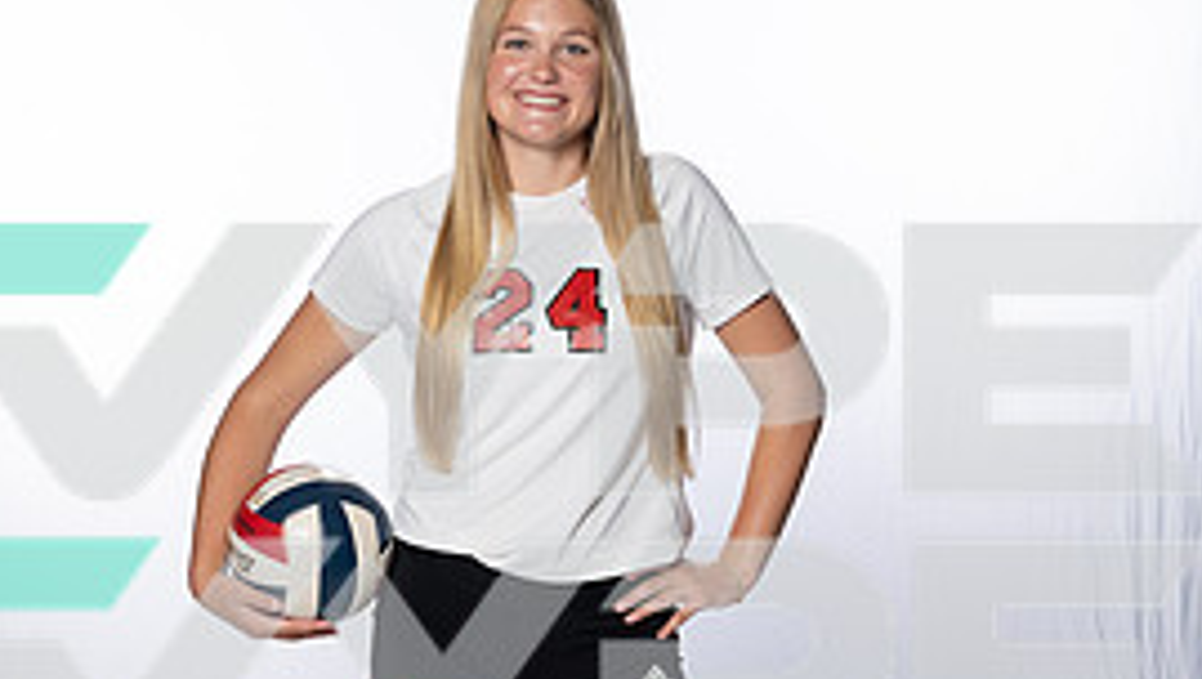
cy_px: 679
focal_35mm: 91
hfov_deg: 23.4
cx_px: 550
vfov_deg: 13.2
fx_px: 2904
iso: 640
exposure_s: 1/250
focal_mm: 52
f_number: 8
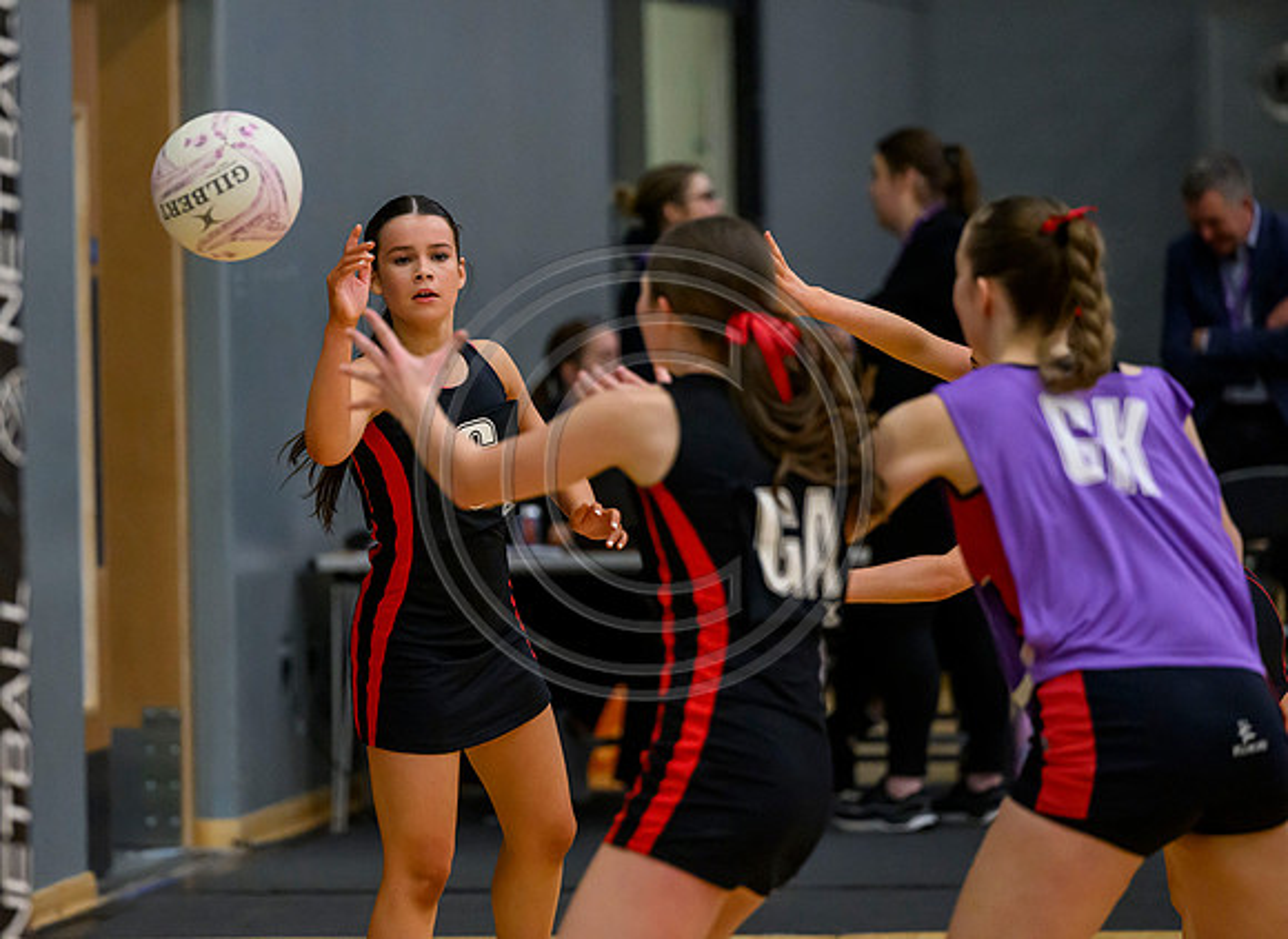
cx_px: 464
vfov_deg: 5.8
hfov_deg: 8.0
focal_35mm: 251
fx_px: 9236
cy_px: 391
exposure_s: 1/1000
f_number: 3.5
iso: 6400
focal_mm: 200
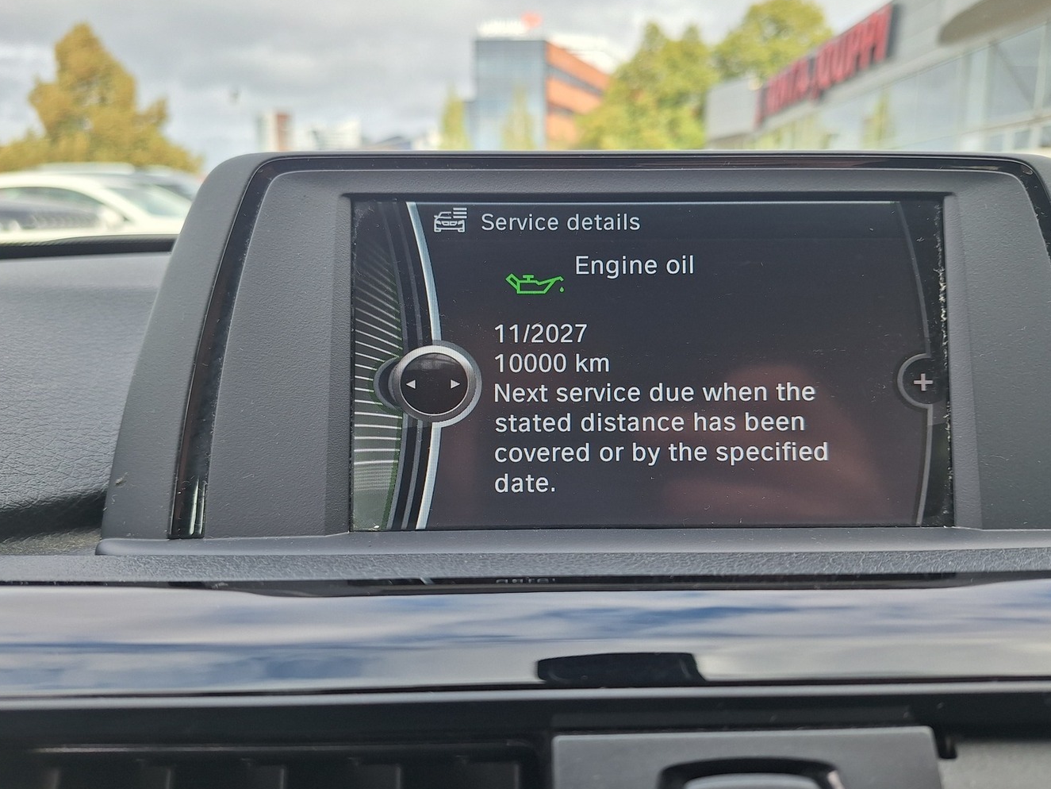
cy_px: 391
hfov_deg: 69.3
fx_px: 759
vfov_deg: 54.9
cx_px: 559
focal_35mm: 25
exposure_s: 1/266
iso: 40
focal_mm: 5.54
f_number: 1.8
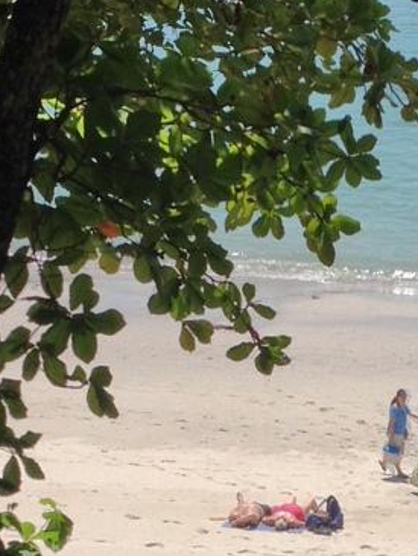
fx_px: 2461
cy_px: 564
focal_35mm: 153
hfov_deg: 9.7
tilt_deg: -22.8
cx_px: 286
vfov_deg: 12.7
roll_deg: +0.7
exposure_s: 1/1200
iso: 50
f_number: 2.4
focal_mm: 4.28
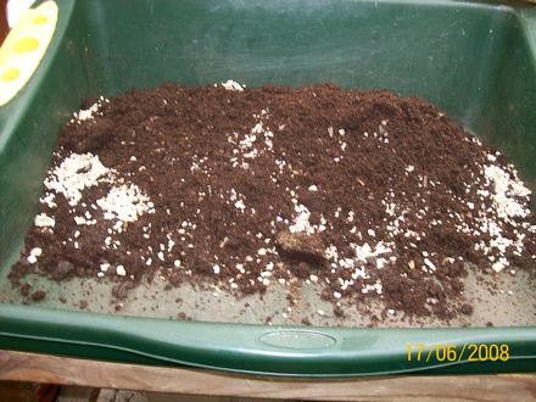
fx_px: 557
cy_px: 201
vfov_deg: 39.7
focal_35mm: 36
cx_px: 268
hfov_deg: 51.4
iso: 80
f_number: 2.7
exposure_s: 1/64
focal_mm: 6
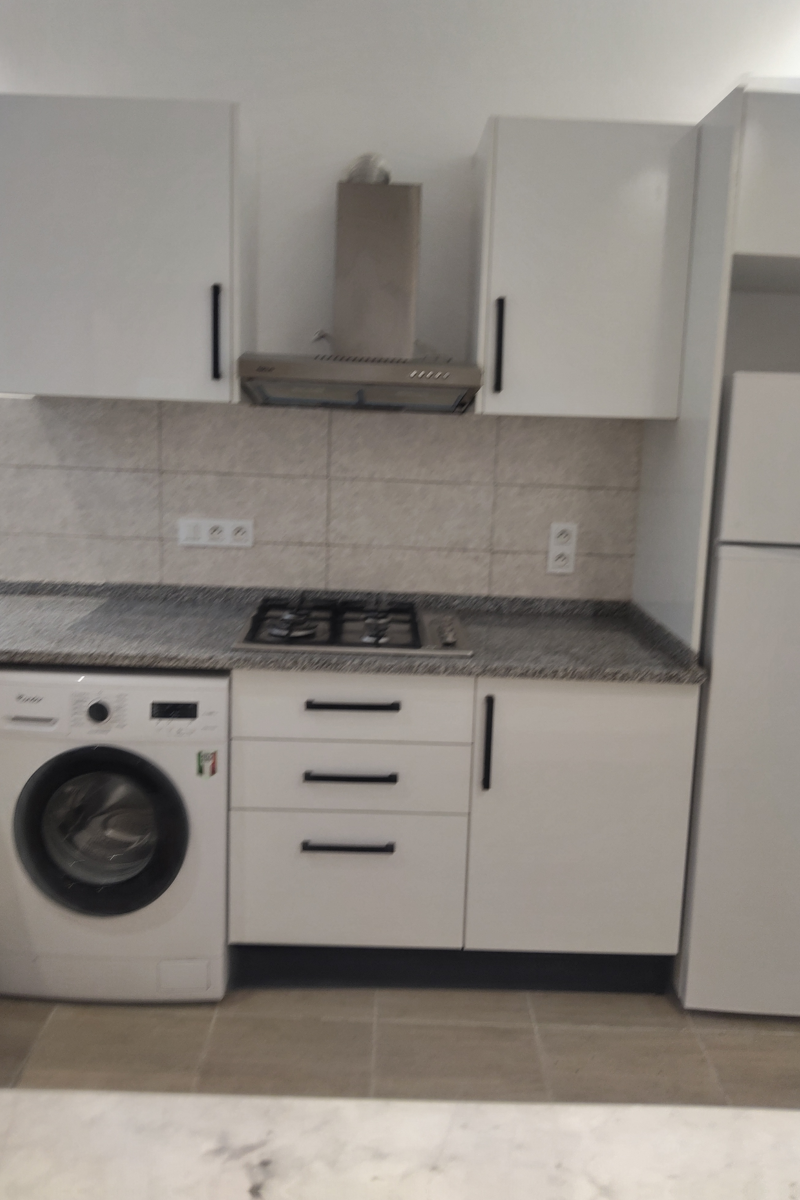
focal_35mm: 27
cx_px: 370
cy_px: 582
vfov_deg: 67.4
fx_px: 900
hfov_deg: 47.9
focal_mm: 4.15
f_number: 1.8
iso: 269
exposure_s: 1/33.3
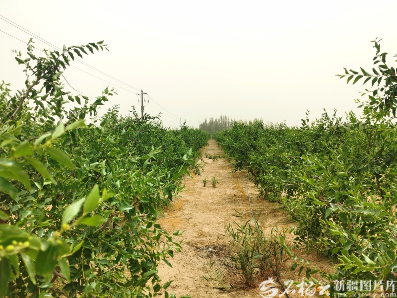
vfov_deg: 51.4
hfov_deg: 65.3
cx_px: 198
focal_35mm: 27
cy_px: 149
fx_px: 310
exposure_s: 1/5208
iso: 50
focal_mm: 5.56
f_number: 1.6
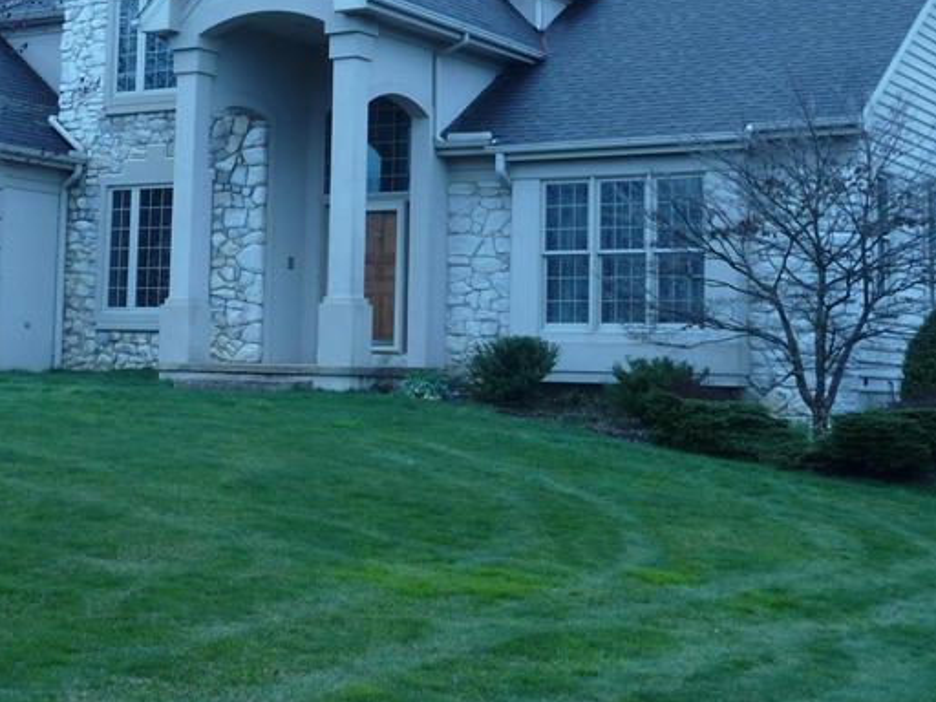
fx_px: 1839
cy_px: 121
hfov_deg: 28.3
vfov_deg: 21.3
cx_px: 276
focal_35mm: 68
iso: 100
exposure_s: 1/160
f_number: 3.6
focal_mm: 5.6
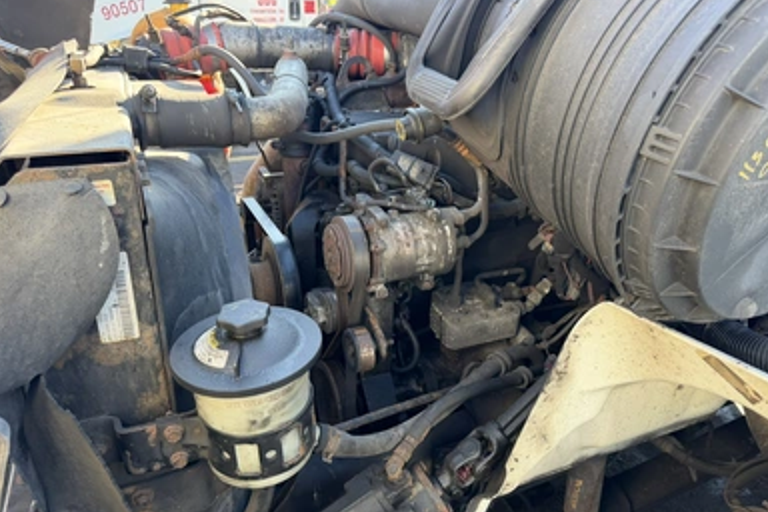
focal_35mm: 26
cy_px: 268
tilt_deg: -22.9
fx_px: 555
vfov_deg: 49.5
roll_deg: -2.2
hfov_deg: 69.4
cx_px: 392
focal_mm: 6.76
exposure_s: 1/214
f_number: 1.78
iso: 125
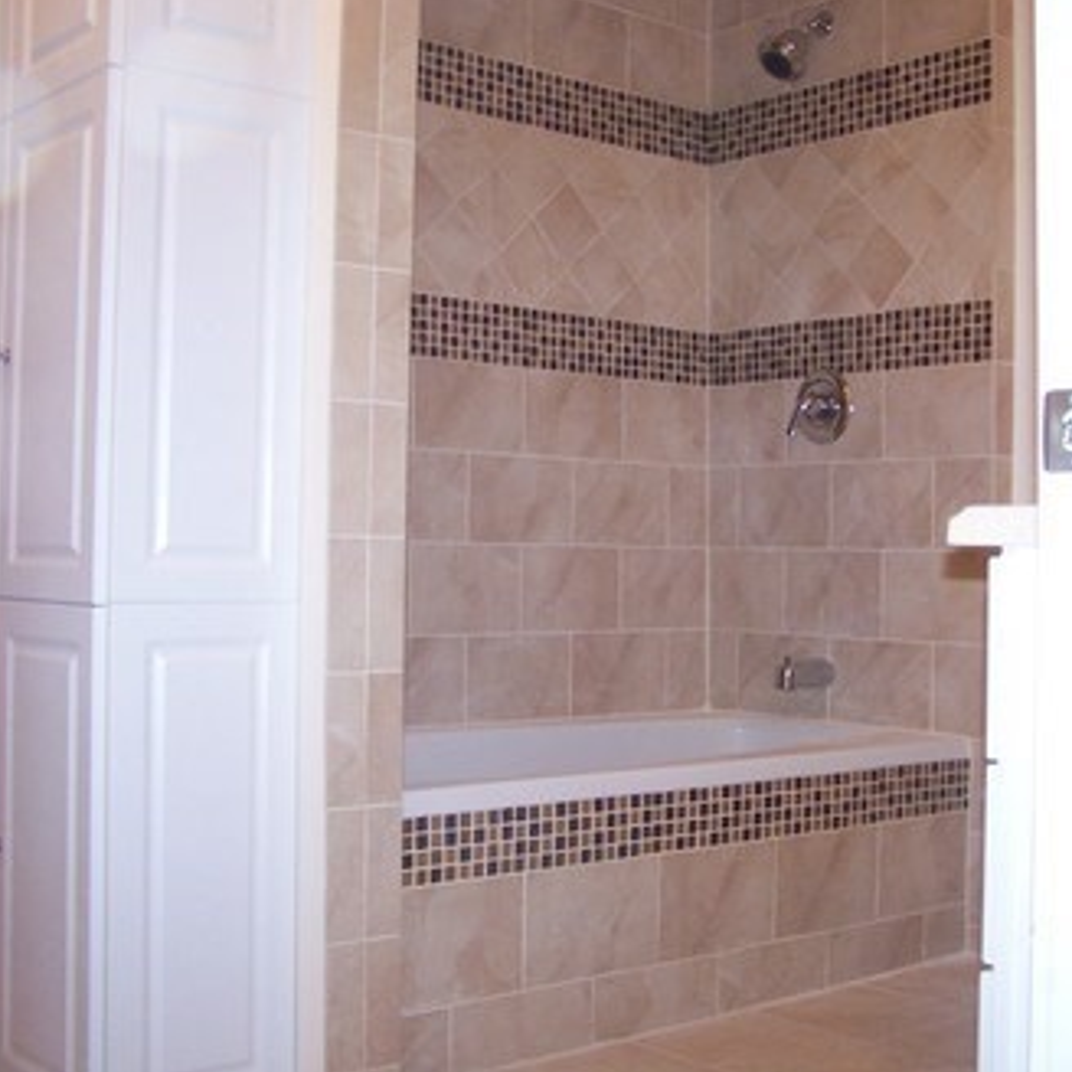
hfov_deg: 36.7
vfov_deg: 36.8
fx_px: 1612
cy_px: 525
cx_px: 642
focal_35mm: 46
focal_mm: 6.3
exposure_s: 1/60
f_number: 2.8
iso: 140
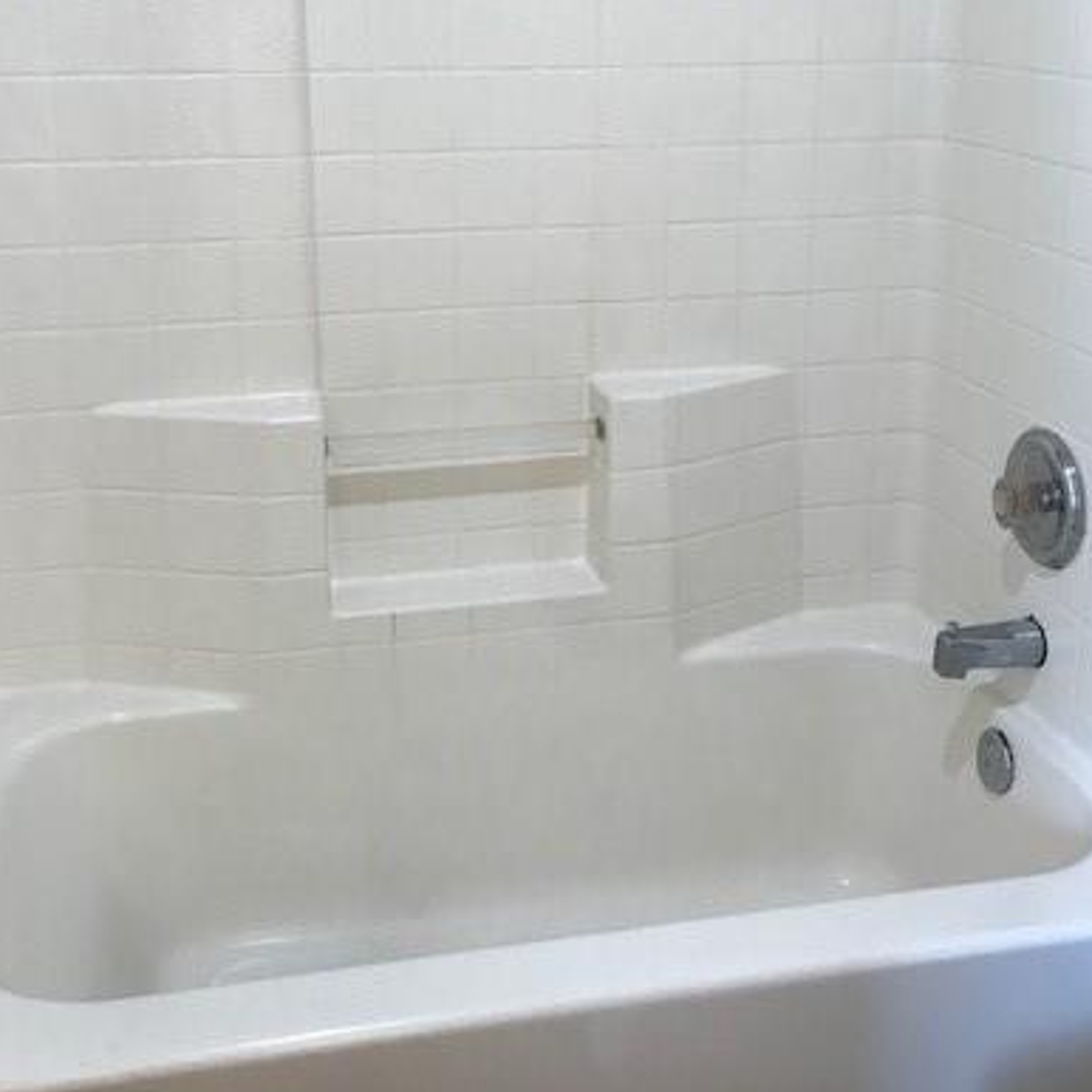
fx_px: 1463
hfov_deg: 40.9
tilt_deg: -11.0
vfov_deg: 39.9
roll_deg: +1.4
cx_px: 487
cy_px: 286
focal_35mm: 41
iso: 32
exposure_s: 1/30
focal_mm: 3.99
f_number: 1.8
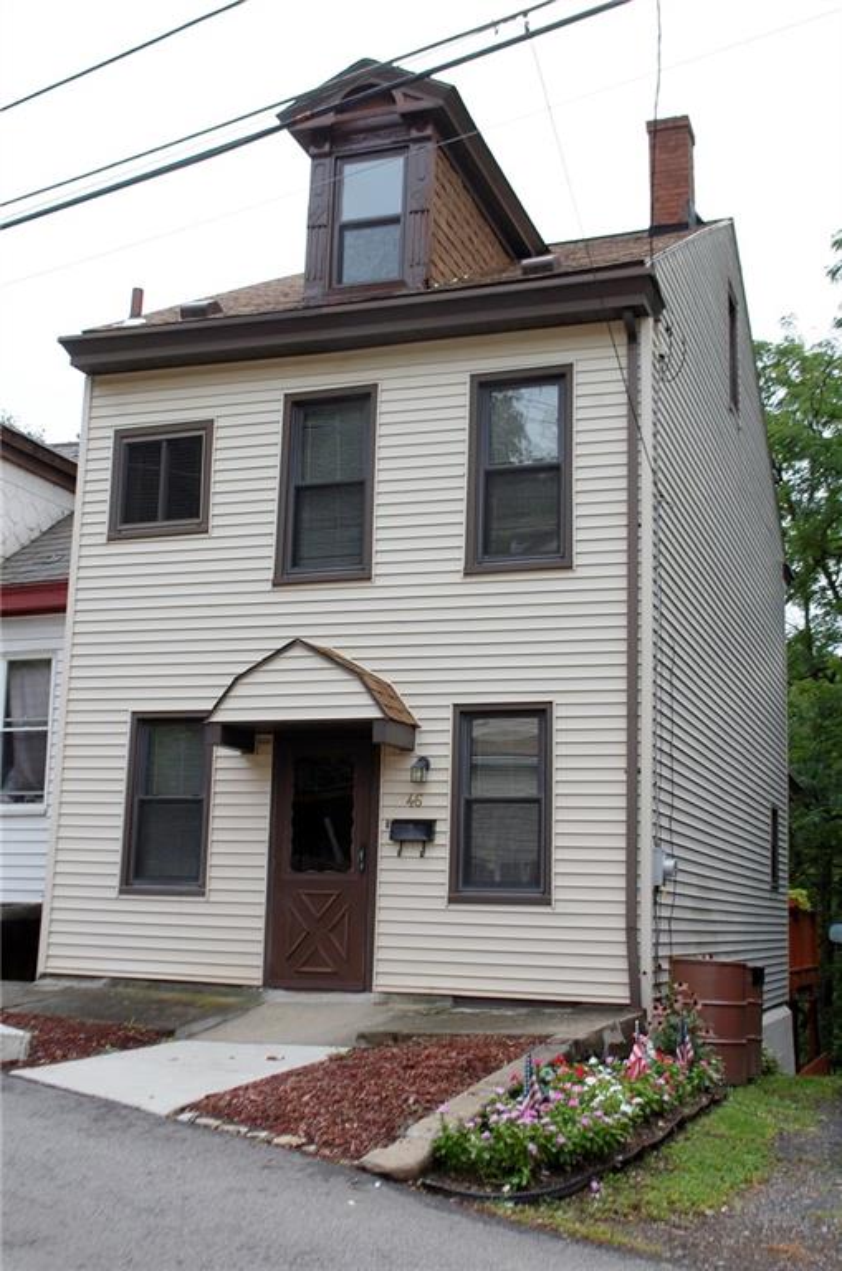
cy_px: 636
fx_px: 1479
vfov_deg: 46.5
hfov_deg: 31.8
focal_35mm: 42
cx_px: 421
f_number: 8
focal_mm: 28
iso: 200
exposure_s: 1/250
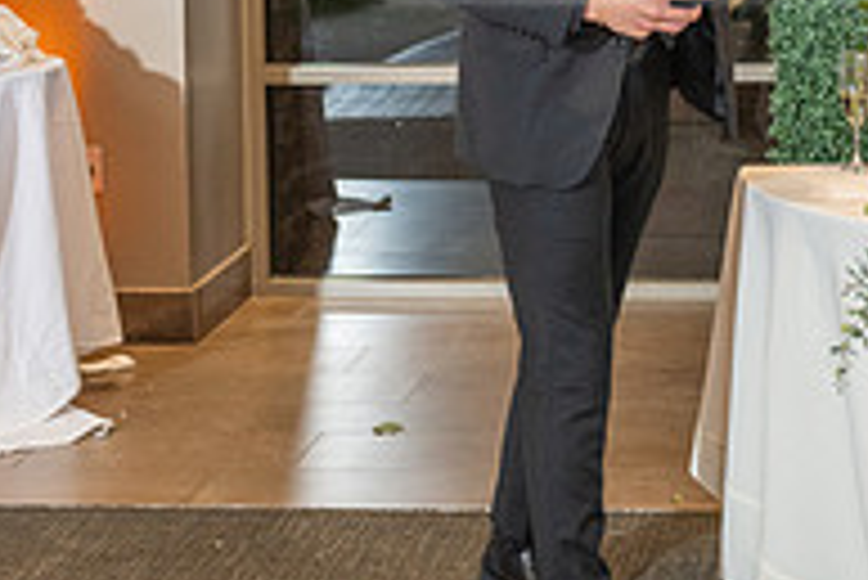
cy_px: -101
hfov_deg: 17.7
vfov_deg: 11.8
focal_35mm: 114
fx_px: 2751
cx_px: 778
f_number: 3.5
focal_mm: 38
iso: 800
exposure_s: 1/160
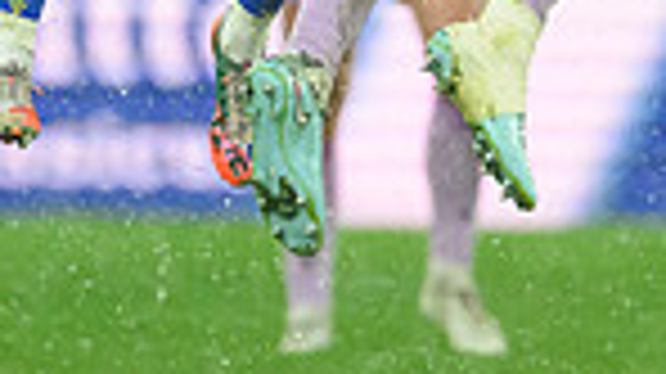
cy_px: -568
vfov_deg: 0.5
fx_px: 47258
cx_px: 383
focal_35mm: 2678
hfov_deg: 0.8
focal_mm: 560
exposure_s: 1/2000
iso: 6400
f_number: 4
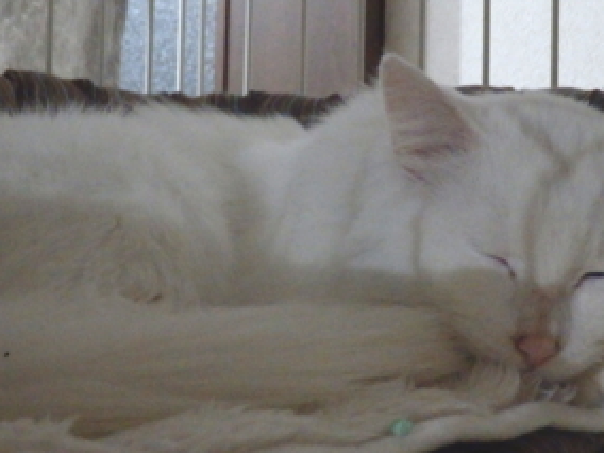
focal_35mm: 69
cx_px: 372
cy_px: 185
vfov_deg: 21.3
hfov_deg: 28.1
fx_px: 1204
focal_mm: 8.9
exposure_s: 1/15
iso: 1600
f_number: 4
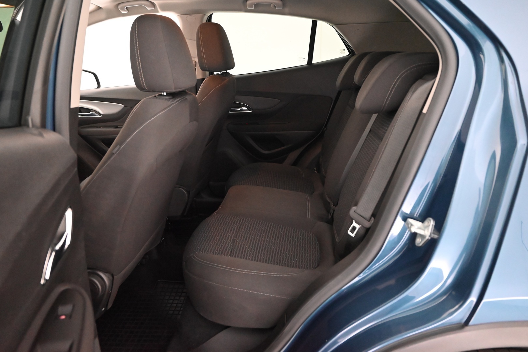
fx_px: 367
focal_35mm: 25
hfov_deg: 71.5
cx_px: 264
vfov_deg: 51.3
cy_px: 176
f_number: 4
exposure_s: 1/60
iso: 9000
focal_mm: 25
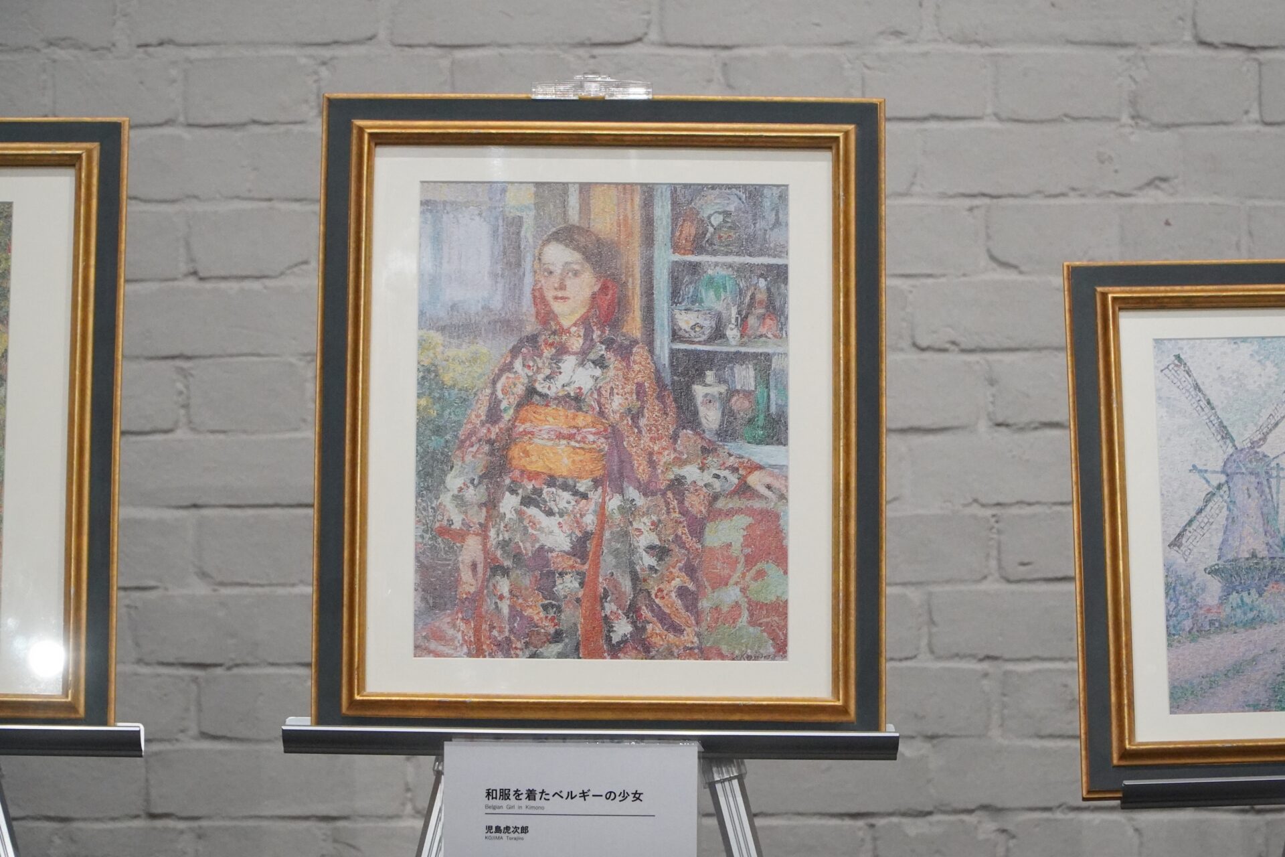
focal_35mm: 146
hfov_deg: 14.1
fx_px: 5193
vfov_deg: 9.4
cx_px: 642
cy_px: 428
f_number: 5.6
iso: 5000
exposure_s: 1/160
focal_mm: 97
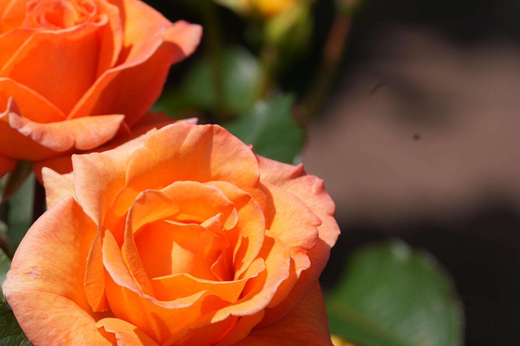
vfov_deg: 5.0
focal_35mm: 276
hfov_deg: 7.5
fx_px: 3986
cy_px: 199
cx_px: 167
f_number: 8
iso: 160
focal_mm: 180
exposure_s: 1/500
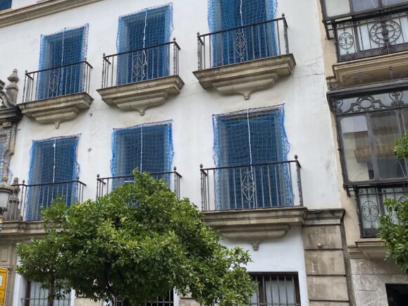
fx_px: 542
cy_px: 135
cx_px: 78
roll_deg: -3.8
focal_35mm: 46
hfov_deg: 39.5
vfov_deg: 31.5
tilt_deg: +24.2
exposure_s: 1/1961
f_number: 1.8
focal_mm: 4.25
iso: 32
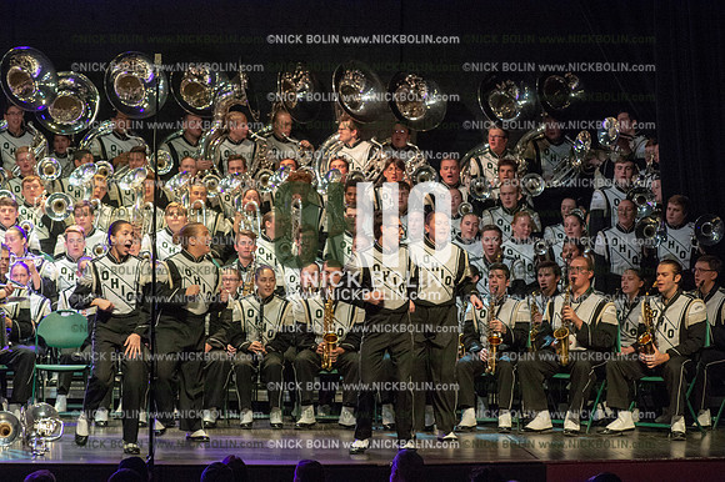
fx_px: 3824
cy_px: 241
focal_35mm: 190
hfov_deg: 10.8
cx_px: 362
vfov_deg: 7.2
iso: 8000
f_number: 7.1
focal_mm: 190
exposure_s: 1/200
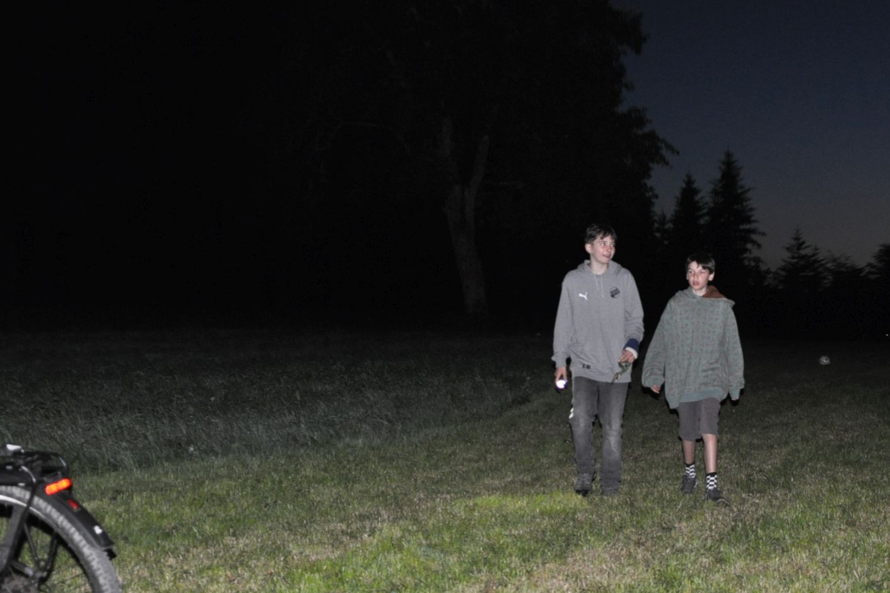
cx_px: 578
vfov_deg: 16.6
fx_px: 2027
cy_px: 355
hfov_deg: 24.7
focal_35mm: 82
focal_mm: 40
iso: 800
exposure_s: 1/60
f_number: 4.5
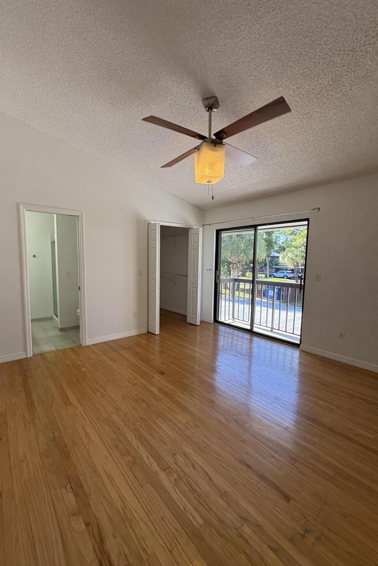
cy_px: 280
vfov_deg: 100.4
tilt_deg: -5.0
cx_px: 161
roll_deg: -0.5
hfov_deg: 76.8
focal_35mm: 15
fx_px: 236
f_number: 2.2
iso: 125
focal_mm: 2.22
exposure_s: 1/120
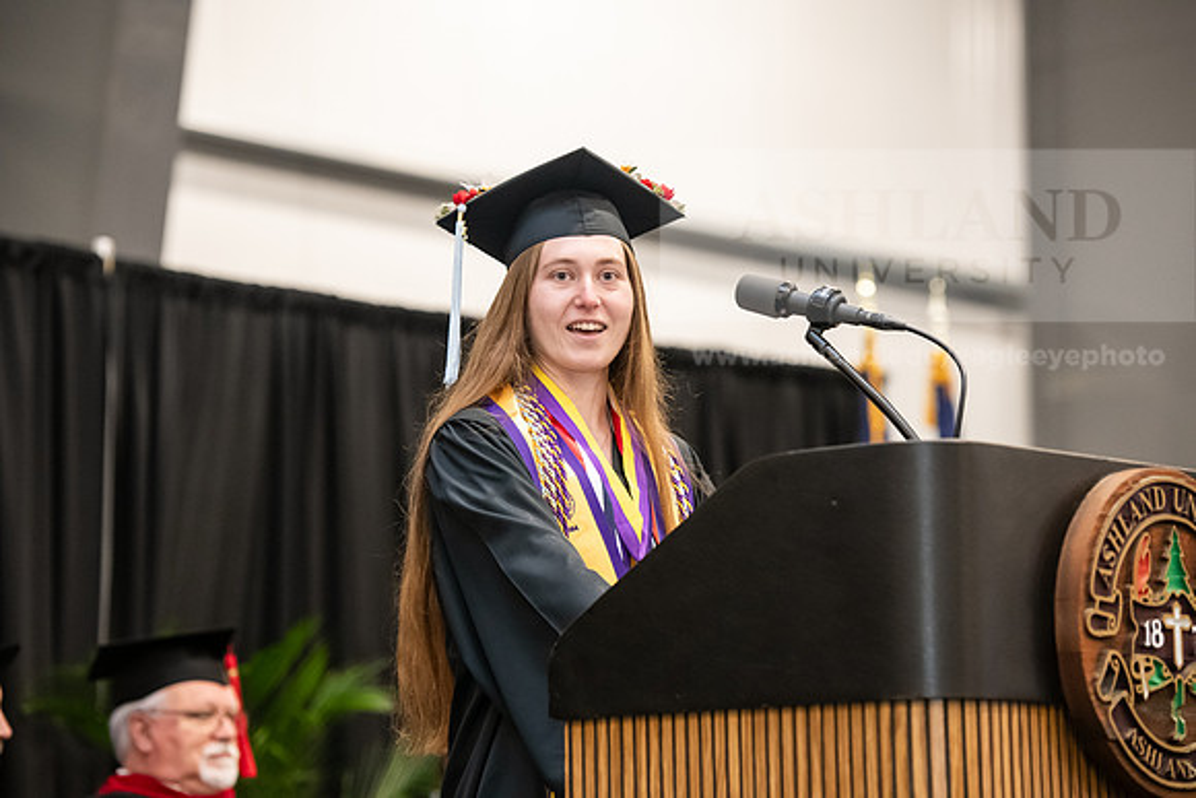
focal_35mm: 135
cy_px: 399
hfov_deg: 15.2
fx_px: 4486
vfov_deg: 10.2
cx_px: 598
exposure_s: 1/200
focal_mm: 135
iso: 3200
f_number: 3.5
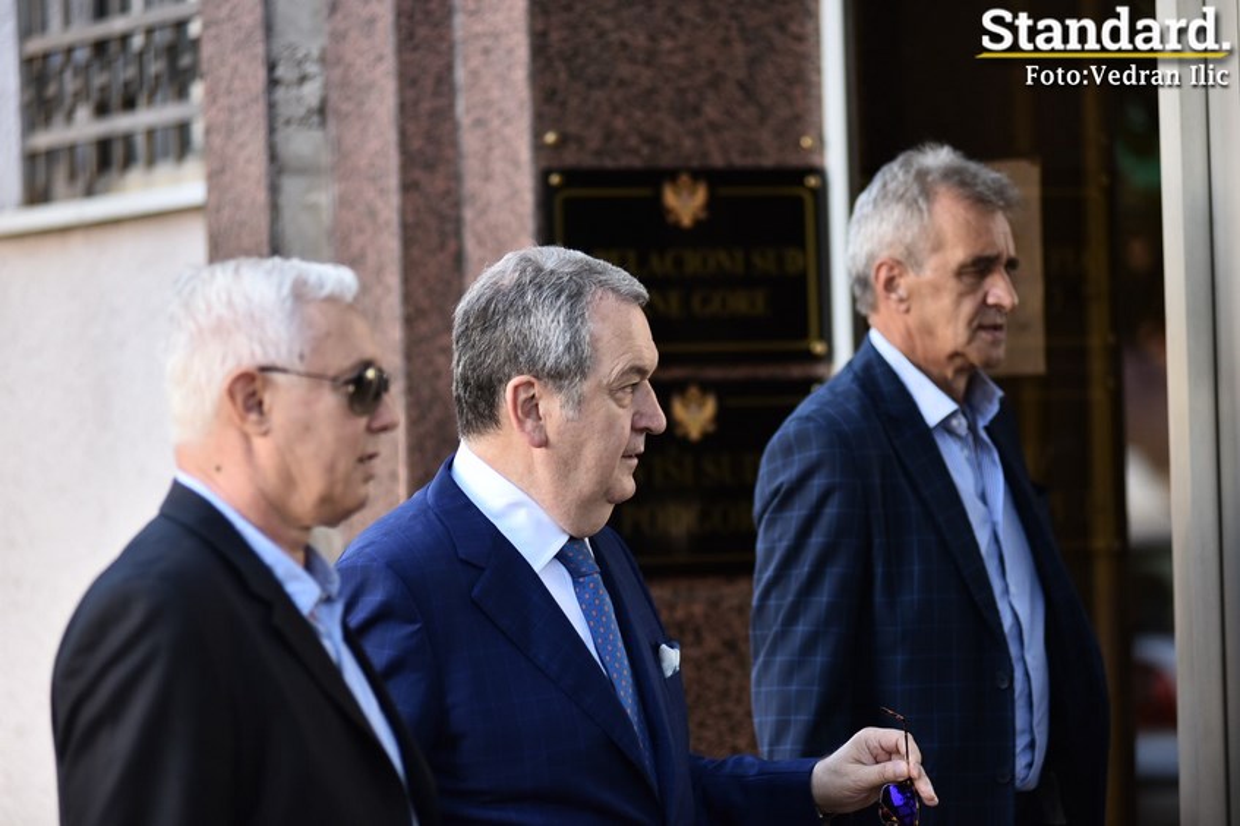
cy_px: 413
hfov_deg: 14.2
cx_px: 620
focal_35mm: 145
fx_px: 4992
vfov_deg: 9.5
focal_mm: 145
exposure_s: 1/400
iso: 500
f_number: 2.8
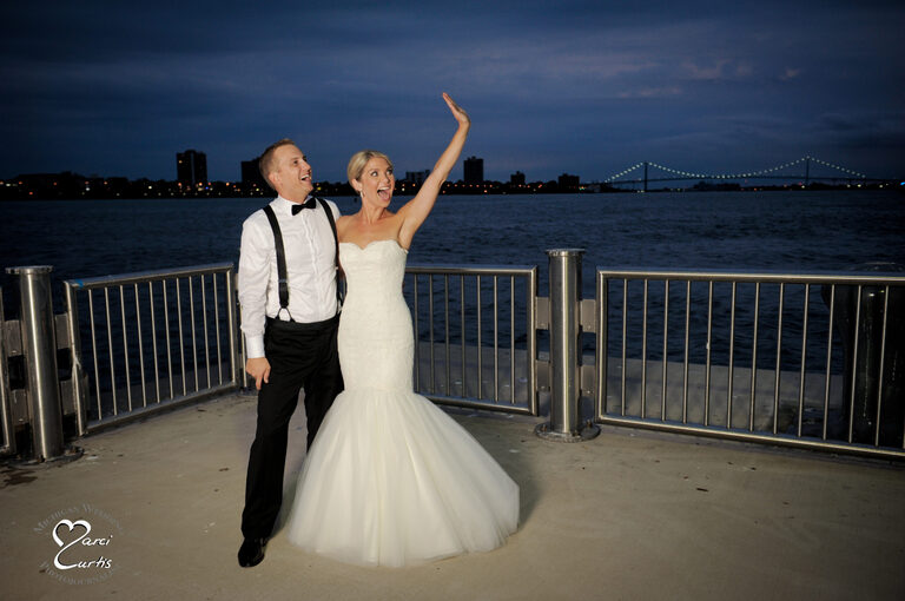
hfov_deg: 58.8
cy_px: 300
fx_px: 803
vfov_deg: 41.0
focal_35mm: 32
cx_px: 452
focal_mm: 32
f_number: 3.5
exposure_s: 1/80
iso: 400
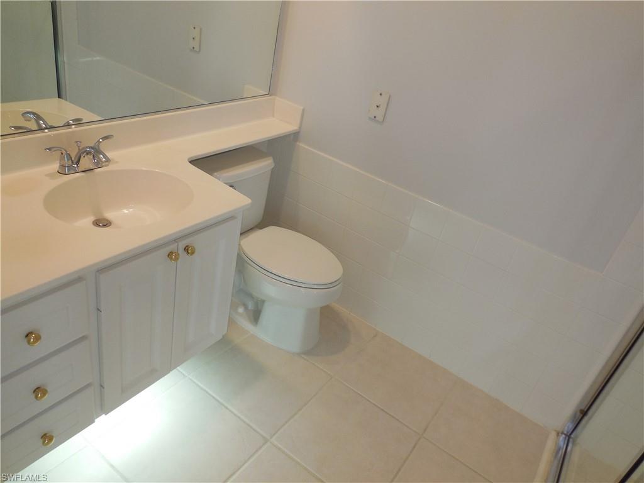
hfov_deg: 69.4
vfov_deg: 54.9
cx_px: 322
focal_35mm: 25
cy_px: 242
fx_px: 465
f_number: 3.1
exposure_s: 1/30
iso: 140
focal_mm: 4.5
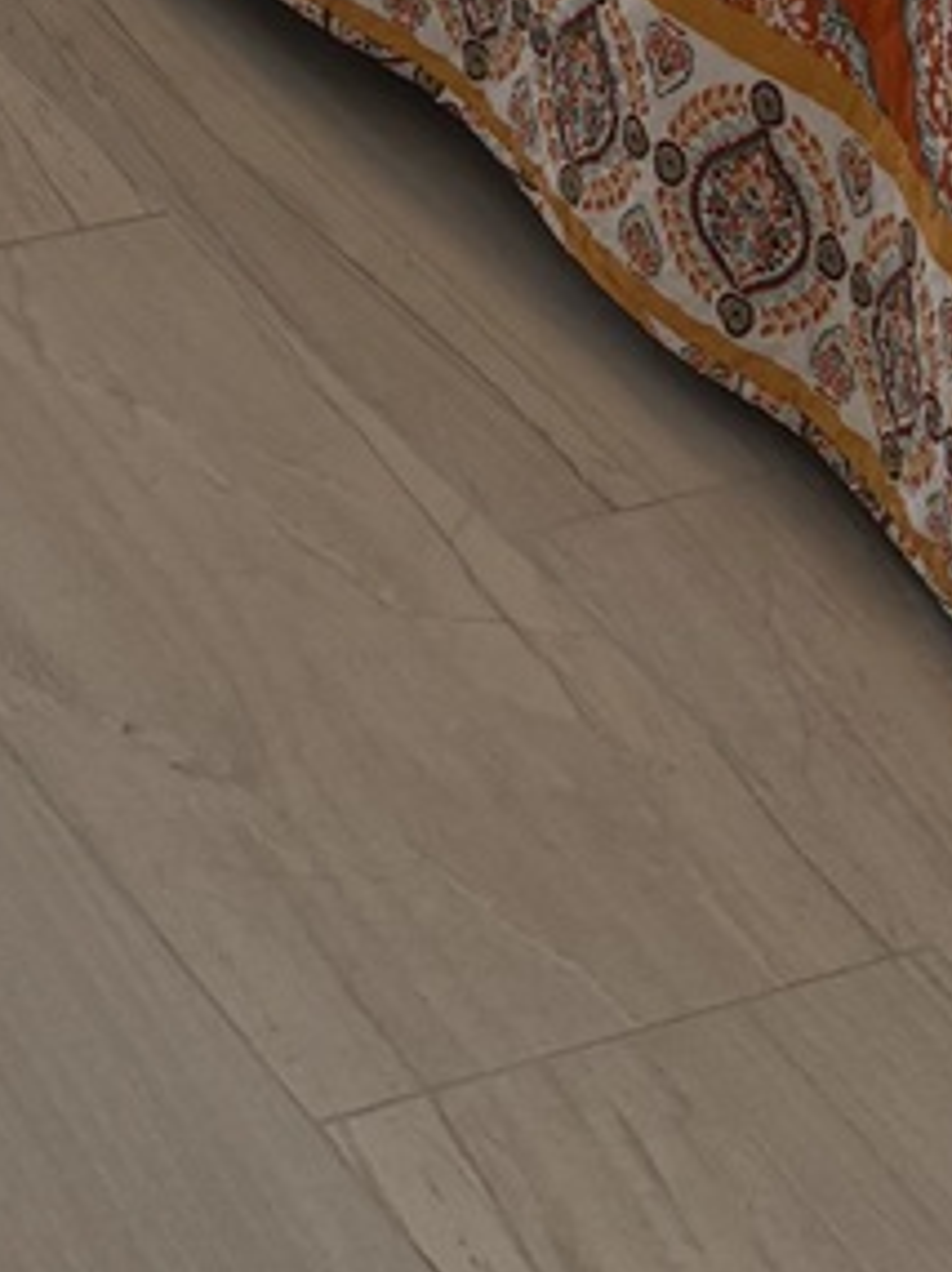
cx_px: -423
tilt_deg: -13.1
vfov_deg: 12.9
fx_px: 4811
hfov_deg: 10.9
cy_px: -1352
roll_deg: -3.5
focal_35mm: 131
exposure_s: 1/120
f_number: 1.6
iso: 64
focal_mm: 5.96
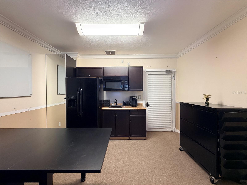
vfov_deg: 85.7
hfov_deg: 102.1
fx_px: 100
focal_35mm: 14
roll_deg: +0.6
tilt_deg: -1.4
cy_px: 92
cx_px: 124
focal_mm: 2.22
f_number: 2.2
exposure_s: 1/60
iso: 320
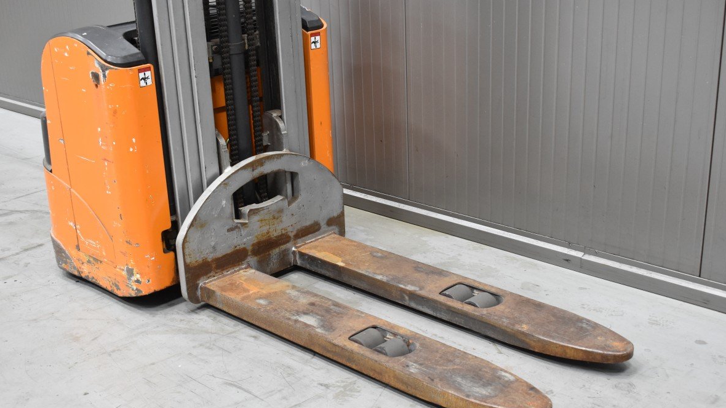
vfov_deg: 24.1
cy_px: 243
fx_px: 954
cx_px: 358
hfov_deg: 41.7
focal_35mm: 50
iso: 1250
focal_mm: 31
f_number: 5.6
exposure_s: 1/30
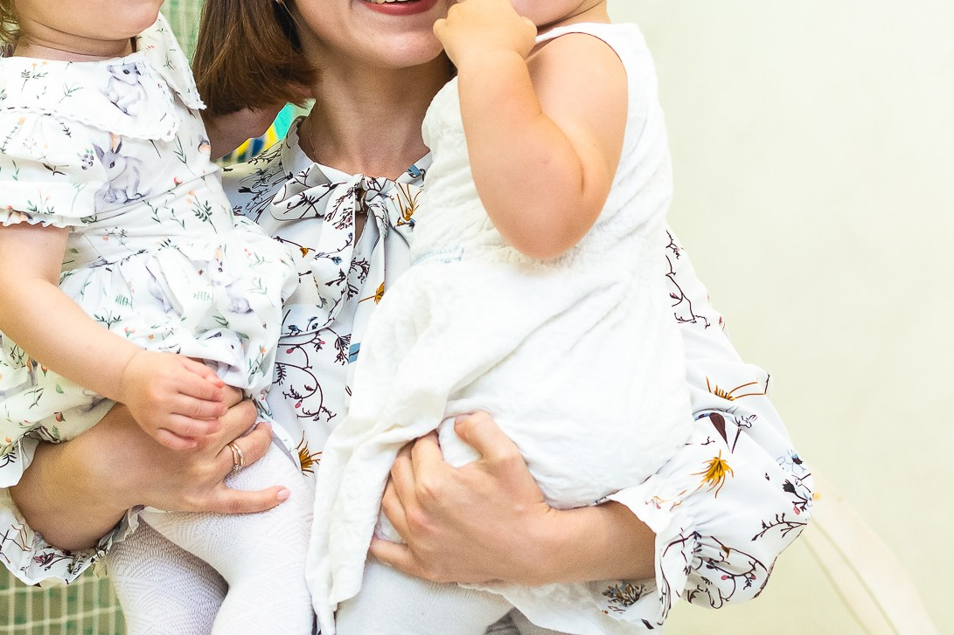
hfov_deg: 17.8
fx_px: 3047
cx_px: 417
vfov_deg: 11.9
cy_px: 224
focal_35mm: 115
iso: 500
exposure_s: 1/200
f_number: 3.5
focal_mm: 35
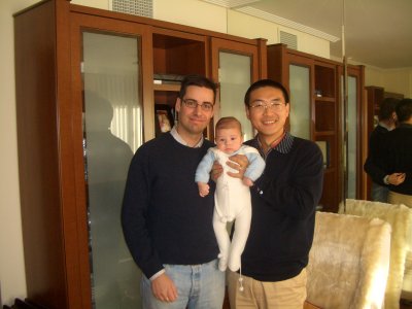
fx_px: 417
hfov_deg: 52.6
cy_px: 154
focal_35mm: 35
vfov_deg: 40.7
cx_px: 206
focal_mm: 5.8
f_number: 2.6
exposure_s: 1/60
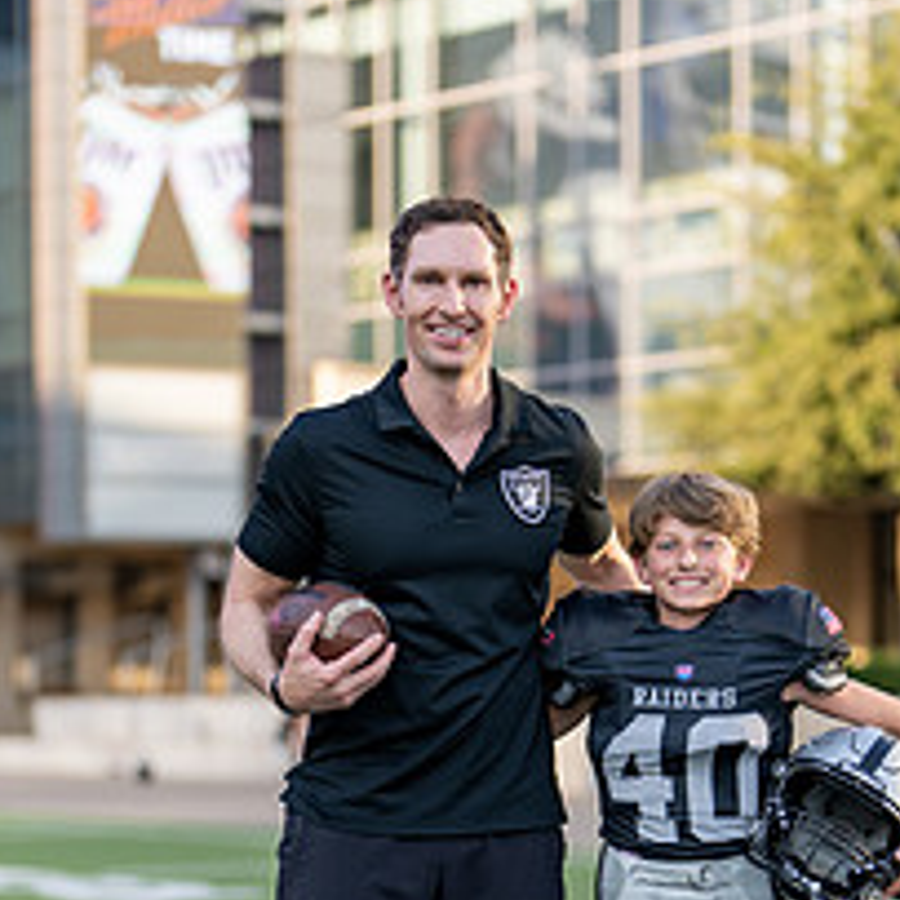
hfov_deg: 13.4
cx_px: 572
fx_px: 3824
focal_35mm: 130
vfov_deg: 13.3
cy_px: 811
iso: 100
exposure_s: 1/2500
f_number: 1.2
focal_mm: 50
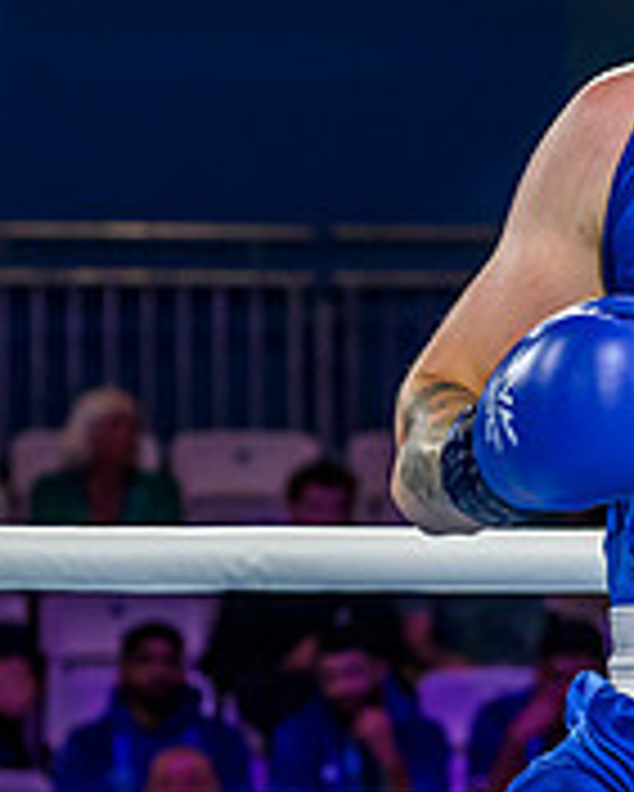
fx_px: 6702
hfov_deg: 5.4
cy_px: 45
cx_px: 850
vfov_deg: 6.7
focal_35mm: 286
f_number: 3.5
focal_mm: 70
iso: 2500
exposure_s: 1/1600
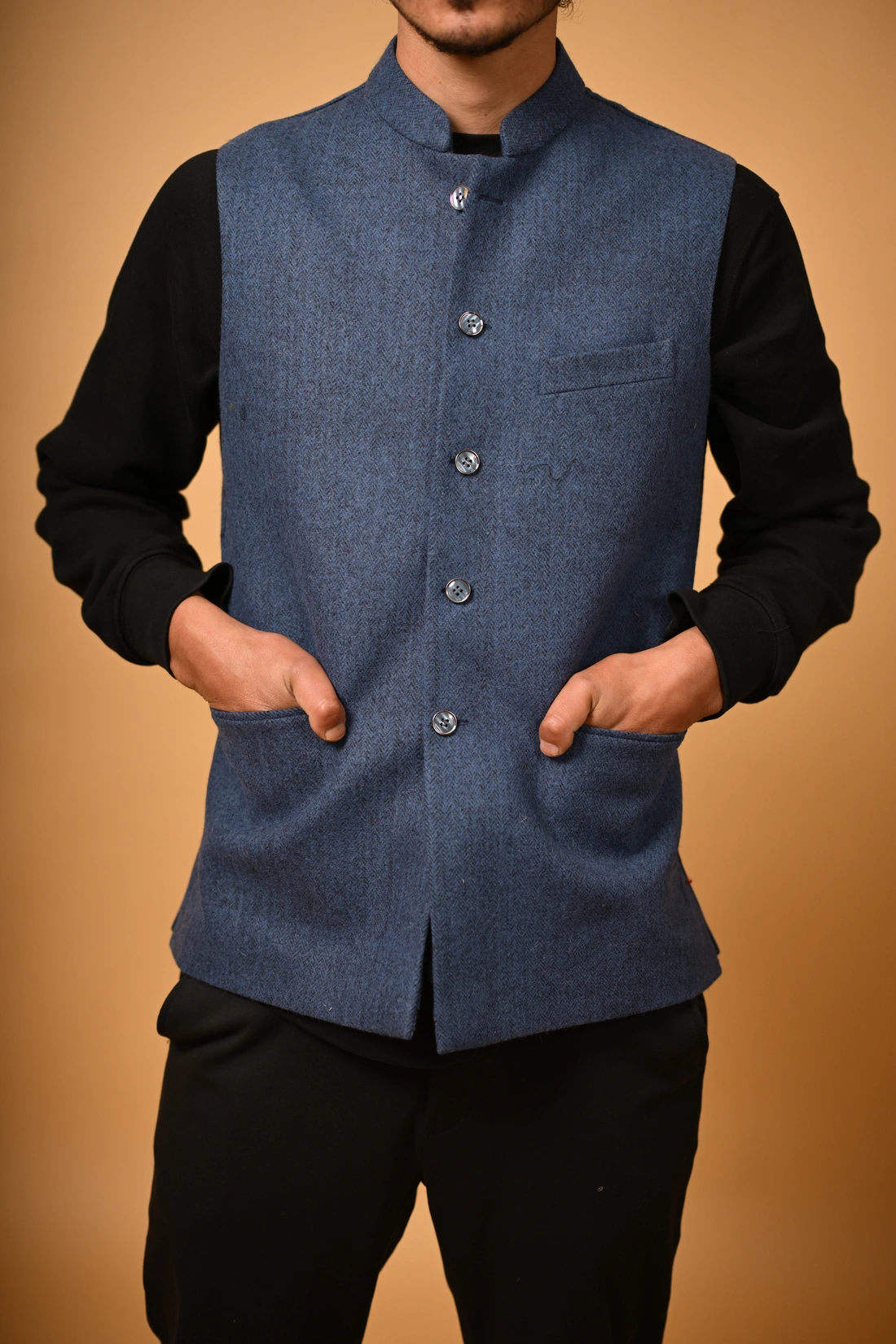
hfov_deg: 27.0
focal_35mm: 50
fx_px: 1867
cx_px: 448
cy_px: 672
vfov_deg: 39.6
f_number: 2.2
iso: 200
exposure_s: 1/1250
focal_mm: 50
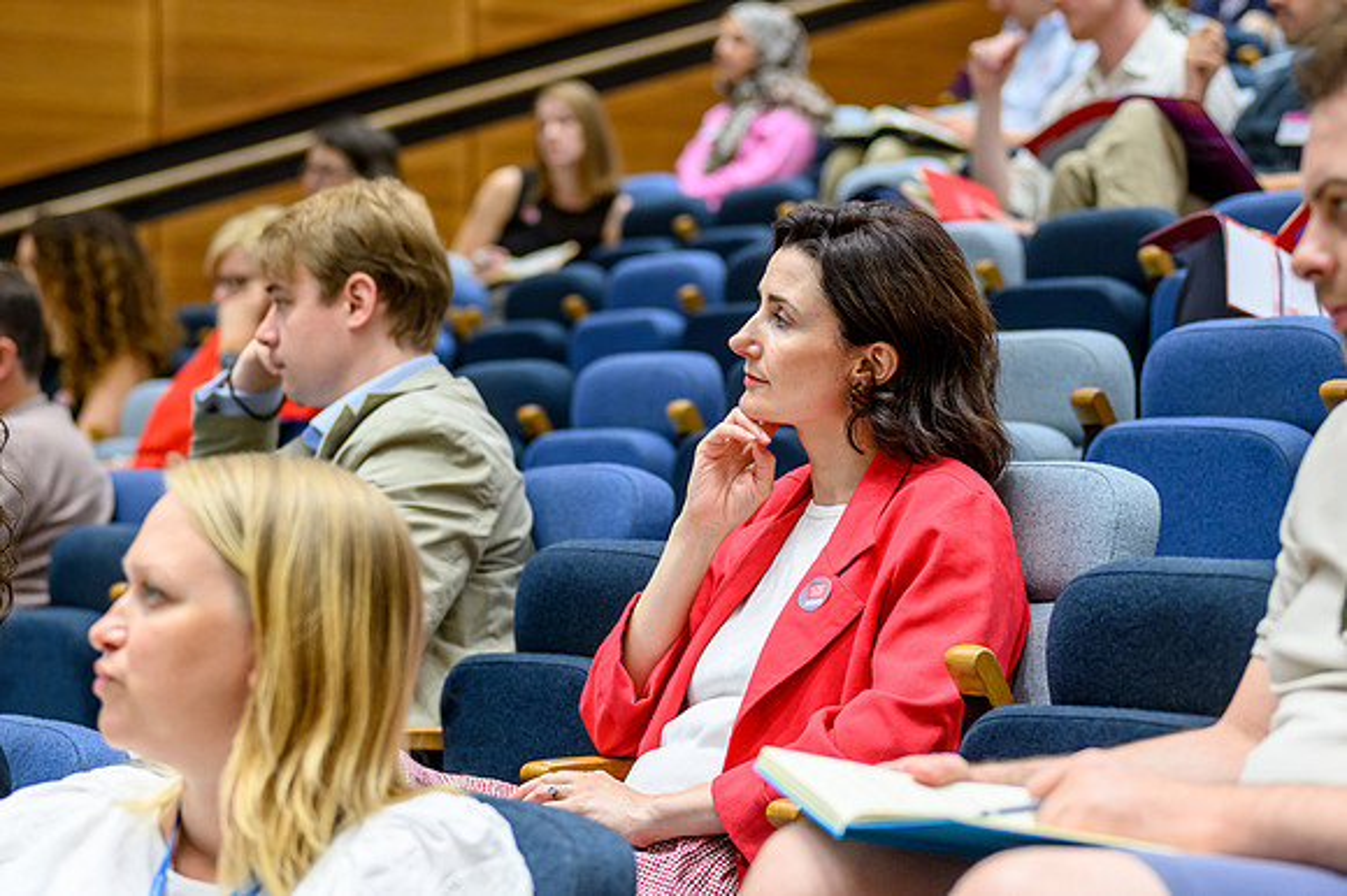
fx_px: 3538
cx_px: 674
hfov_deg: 21.6
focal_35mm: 95
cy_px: 448
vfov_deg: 14.4
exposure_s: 1/200
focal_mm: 63
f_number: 2.4
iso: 1000
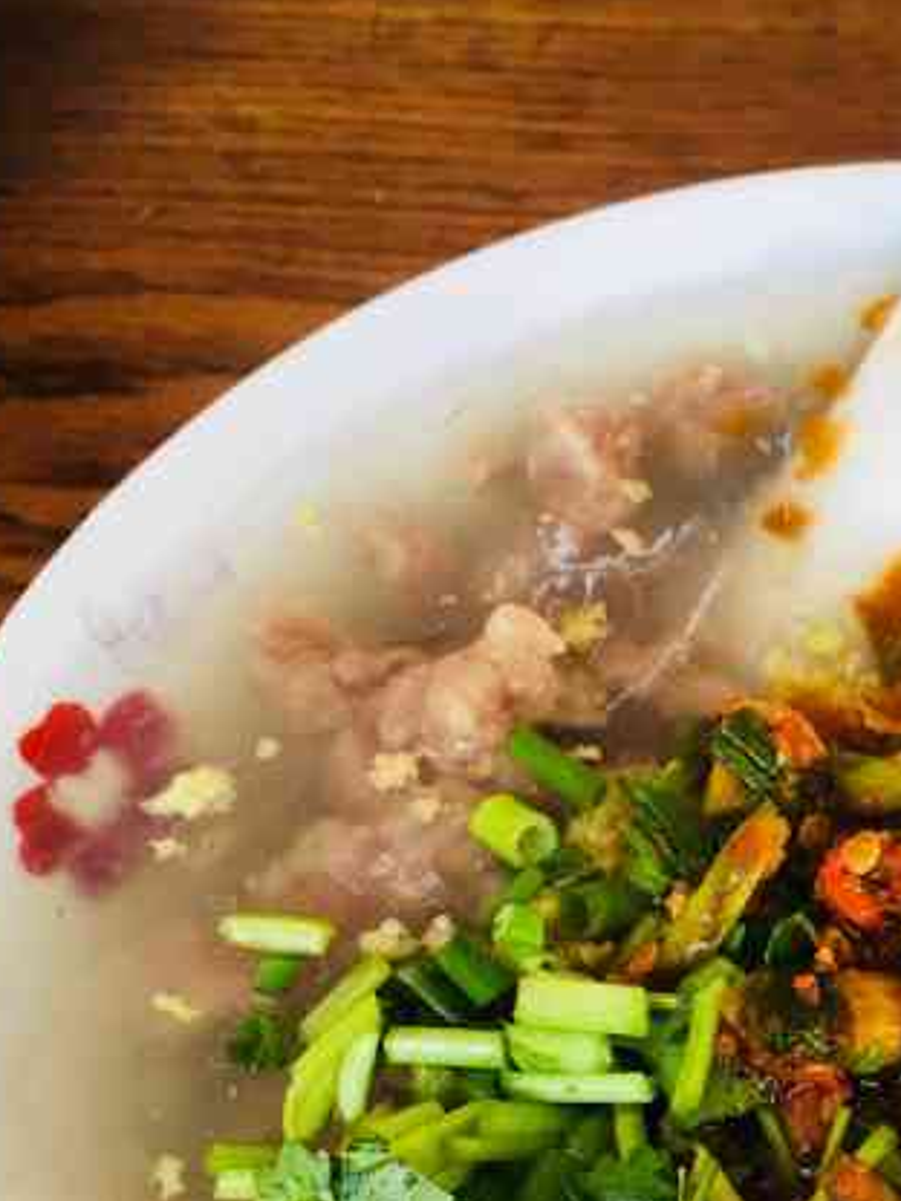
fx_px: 2256
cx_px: 878
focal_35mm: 65
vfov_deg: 28.6
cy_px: 1087
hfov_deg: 21.9
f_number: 2.2
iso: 32
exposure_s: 1/33
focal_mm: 4.15
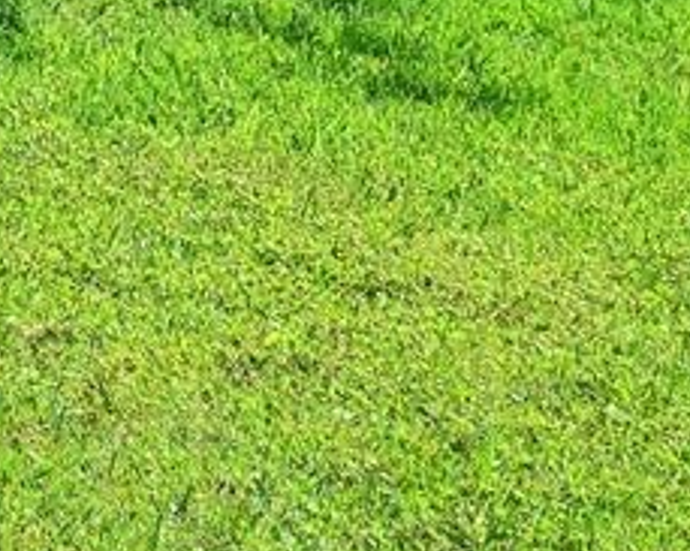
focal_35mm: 197
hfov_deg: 8.8
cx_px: -1009
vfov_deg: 7.4
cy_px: -699
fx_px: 4021
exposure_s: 1/400
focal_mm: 20
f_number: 11
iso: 400
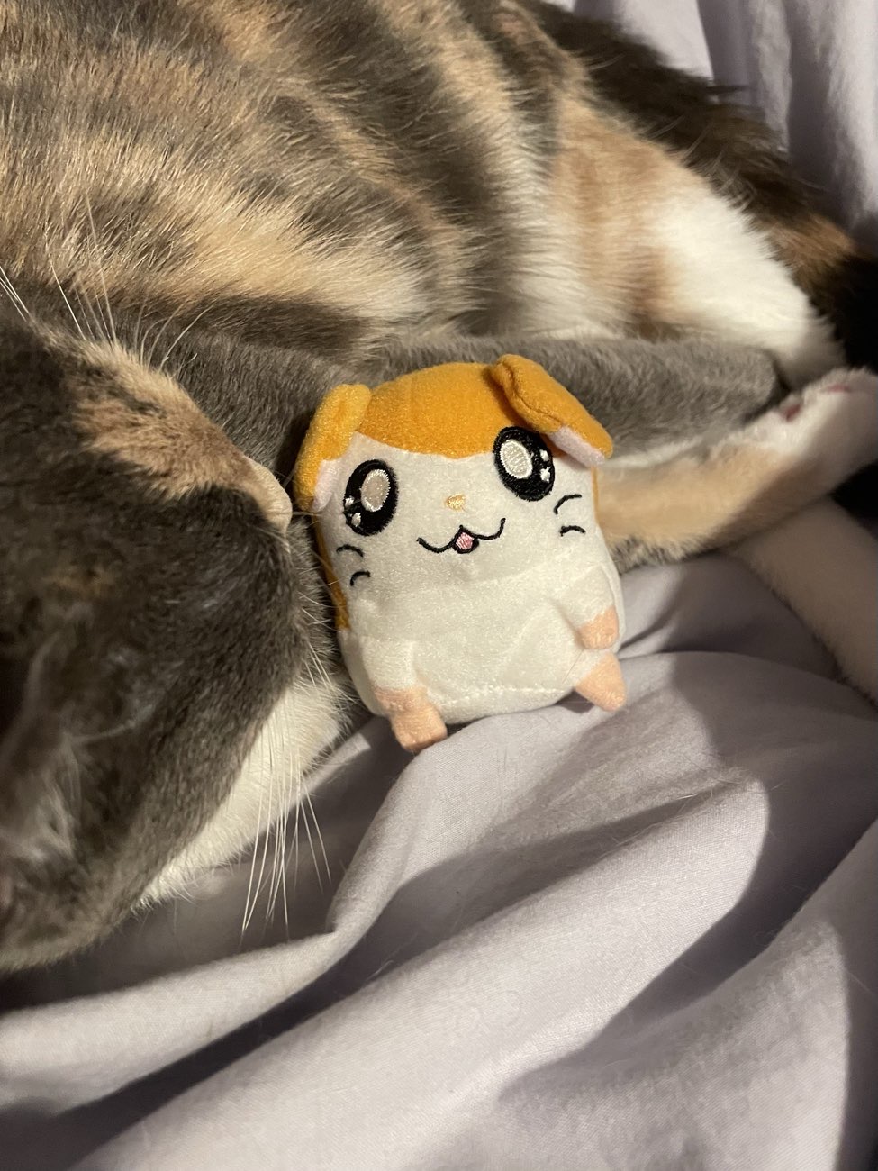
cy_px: 586
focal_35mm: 26
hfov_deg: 53.1
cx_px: 439
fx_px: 879
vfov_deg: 67.3
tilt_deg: -55.4
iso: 400
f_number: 1.6
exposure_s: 1/33
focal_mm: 4.2
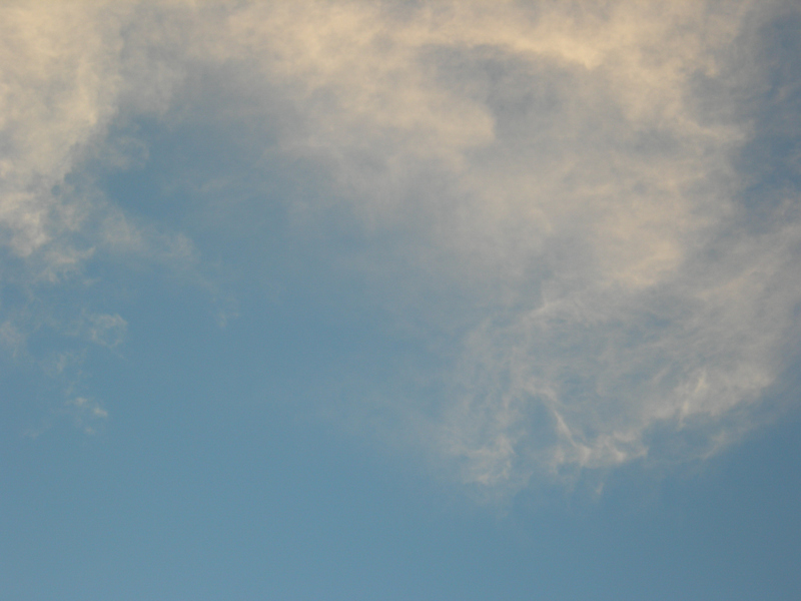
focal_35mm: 72
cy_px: 300
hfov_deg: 27.0
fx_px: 1666
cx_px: 400
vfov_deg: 20.4
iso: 50
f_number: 3.7
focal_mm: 14.9
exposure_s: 1/42
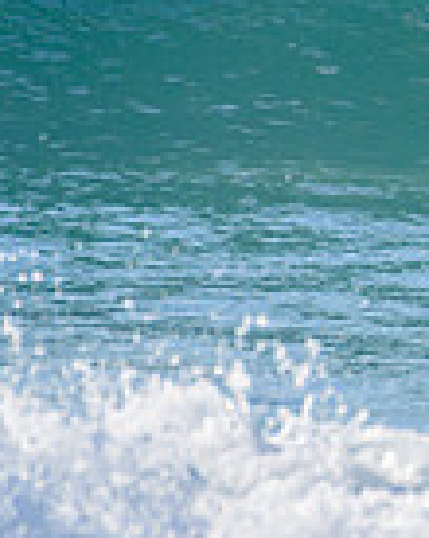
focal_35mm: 2421
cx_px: 1235
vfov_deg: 0.8
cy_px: 0
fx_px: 38509
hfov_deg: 0.6
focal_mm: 500
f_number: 5.6
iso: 180
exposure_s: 1/2000
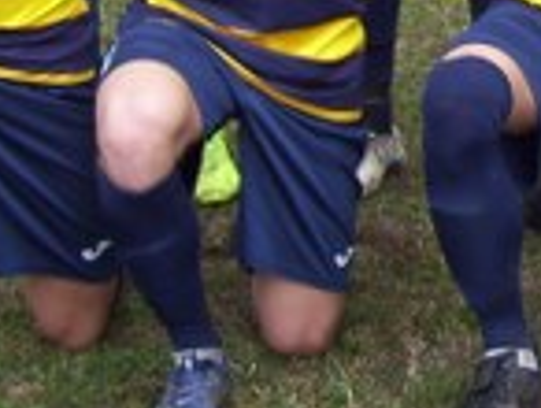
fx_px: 2458
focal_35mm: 157
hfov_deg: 12.2
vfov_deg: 9.3
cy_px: -182
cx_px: 697
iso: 80
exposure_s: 1/80
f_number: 2.7
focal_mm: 6
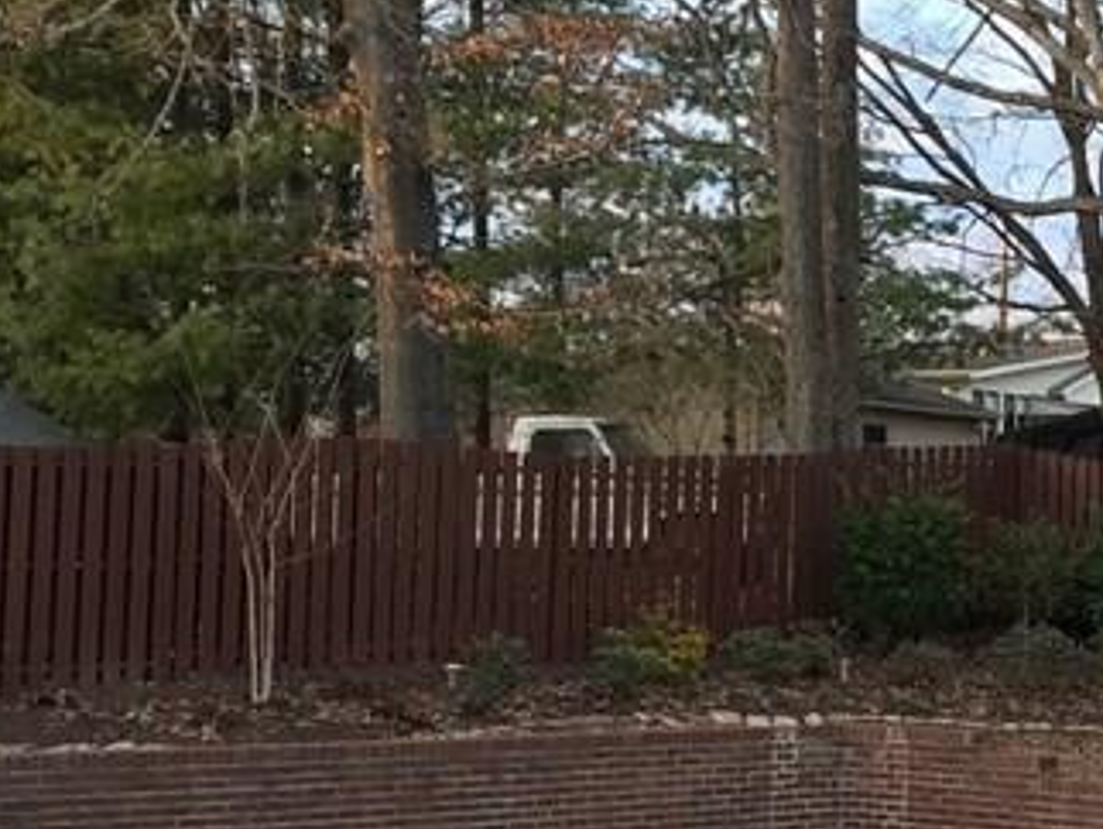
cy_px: 630
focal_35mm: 89
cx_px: 1216
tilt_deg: +1.5
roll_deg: +0.4
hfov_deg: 20.9
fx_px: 2838
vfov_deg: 16.5
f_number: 1.8
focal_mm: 3.99
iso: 25
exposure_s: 1/40
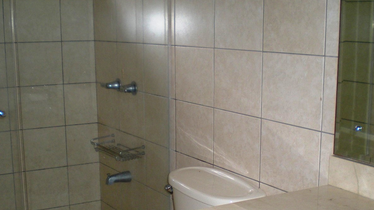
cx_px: 212
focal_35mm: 57
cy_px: 155
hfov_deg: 36.5
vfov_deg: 20.9
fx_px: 565
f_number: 3.1
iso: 130
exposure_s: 1/60
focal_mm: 6.3
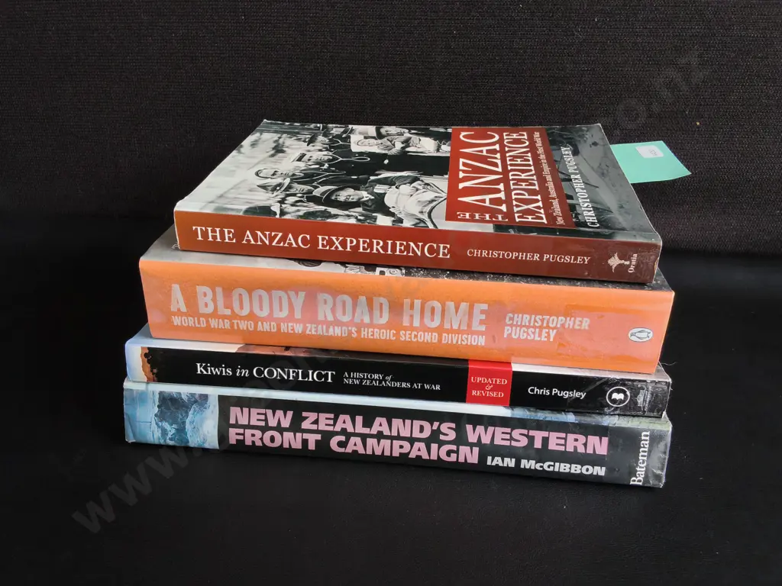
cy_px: 293
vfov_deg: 51.4
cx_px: 391
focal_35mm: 27
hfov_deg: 65.3
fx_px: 610
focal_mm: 2.87
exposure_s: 1/100
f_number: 2
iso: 50
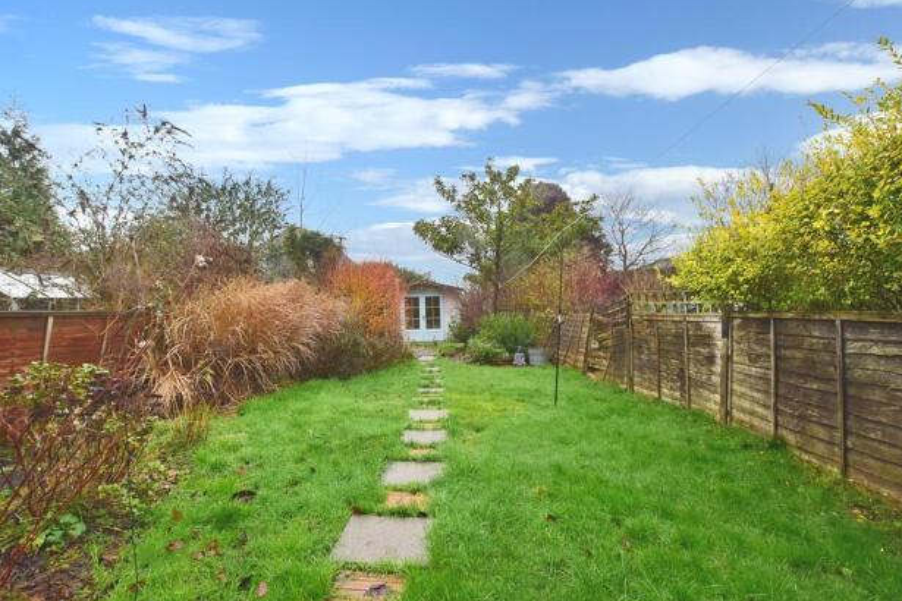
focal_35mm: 16
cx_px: 446
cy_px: 291
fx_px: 401
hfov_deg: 96.7
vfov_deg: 73.7
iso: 500
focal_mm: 10
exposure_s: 1/80
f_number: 10
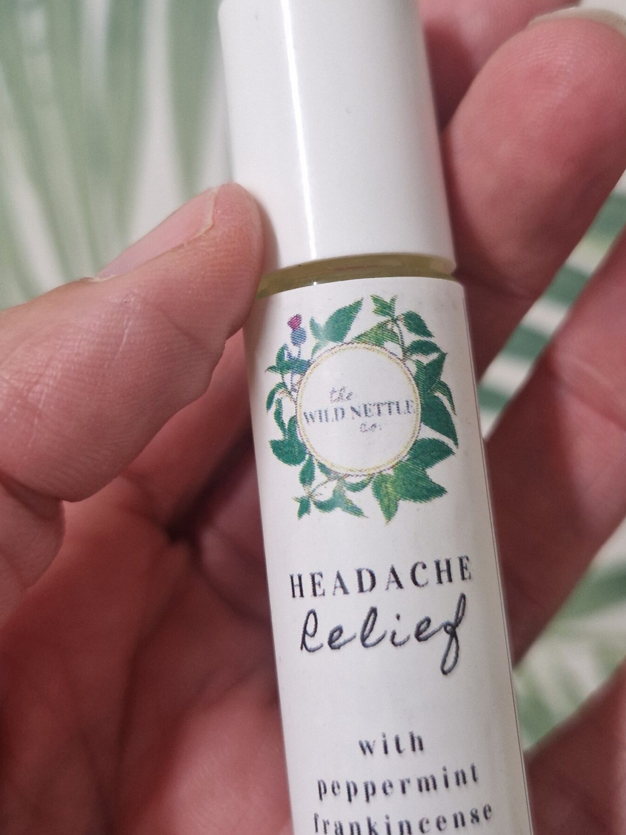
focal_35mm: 33
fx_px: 796
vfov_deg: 55.1
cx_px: 418
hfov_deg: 42.4
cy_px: 477
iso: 200
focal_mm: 5.4
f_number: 1.8
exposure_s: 1/100
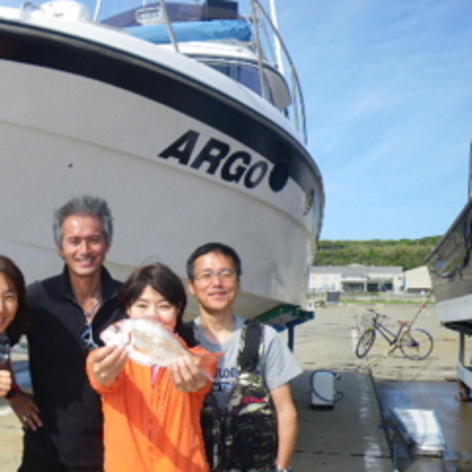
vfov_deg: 40.8
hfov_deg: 39.8
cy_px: 282
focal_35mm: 41
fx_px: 632
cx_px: 119
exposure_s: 1/320
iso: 64
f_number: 4.2
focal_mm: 5
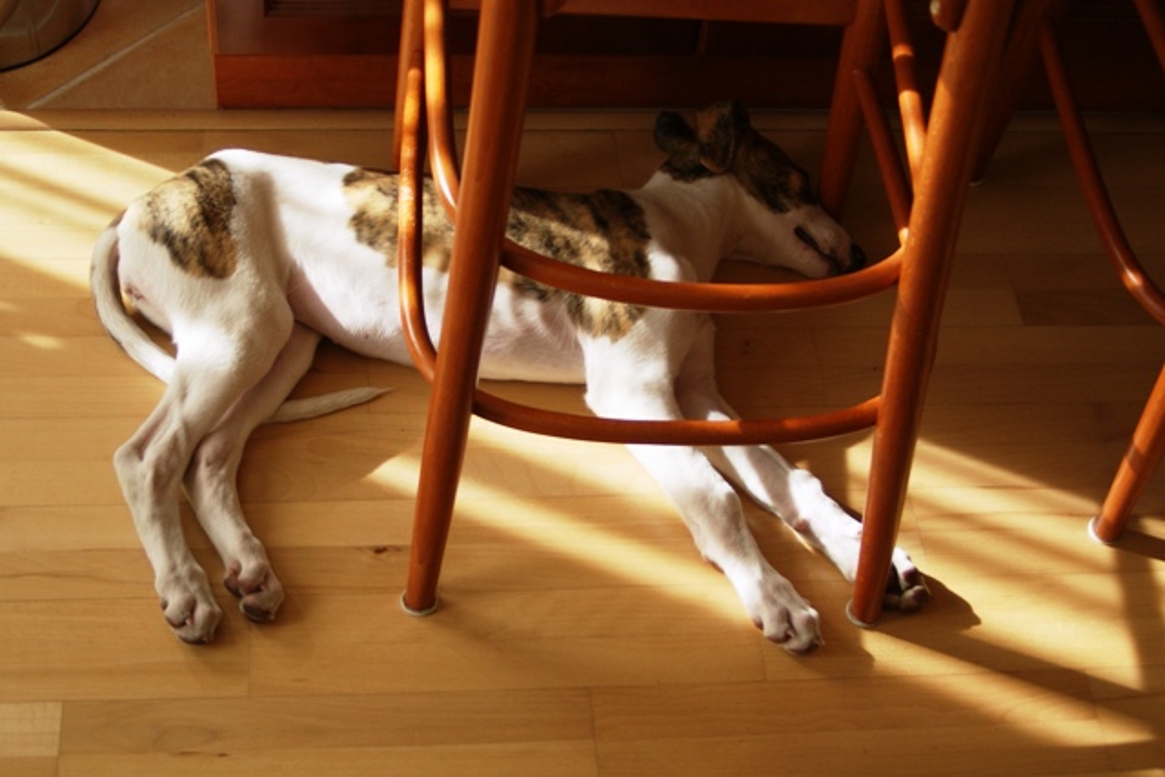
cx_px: 582
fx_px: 1262
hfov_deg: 49.5
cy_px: 388
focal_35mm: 39
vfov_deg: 34.2
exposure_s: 1/125
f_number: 4
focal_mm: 26
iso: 125
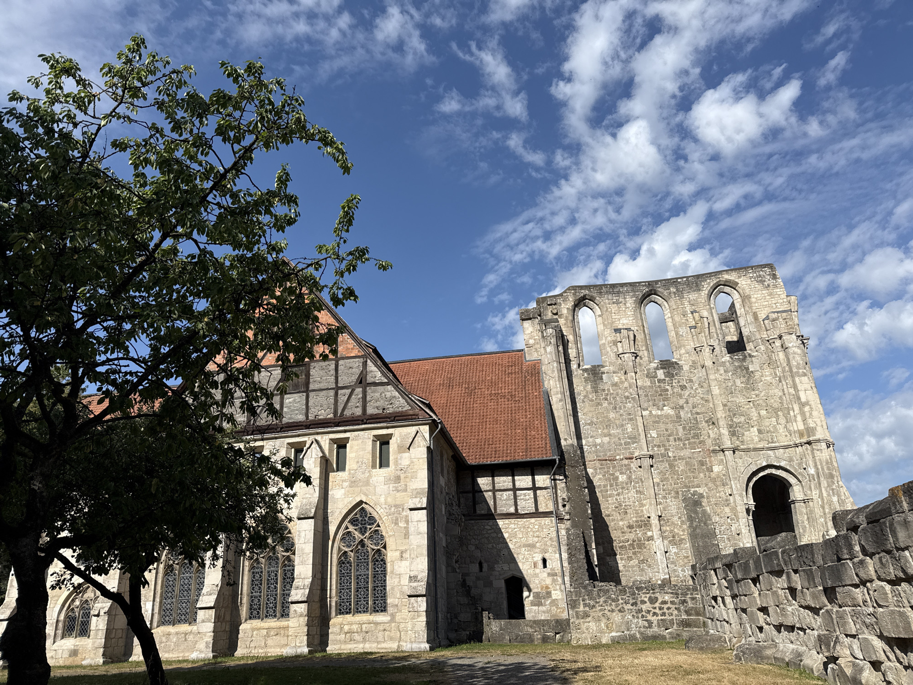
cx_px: 456
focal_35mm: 24
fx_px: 633
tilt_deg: +26.9
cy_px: 342
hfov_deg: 71.6
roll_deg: +3.0
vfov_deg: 56.8
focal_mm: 6.76
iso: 80
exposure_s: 1/6173
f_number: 1.78
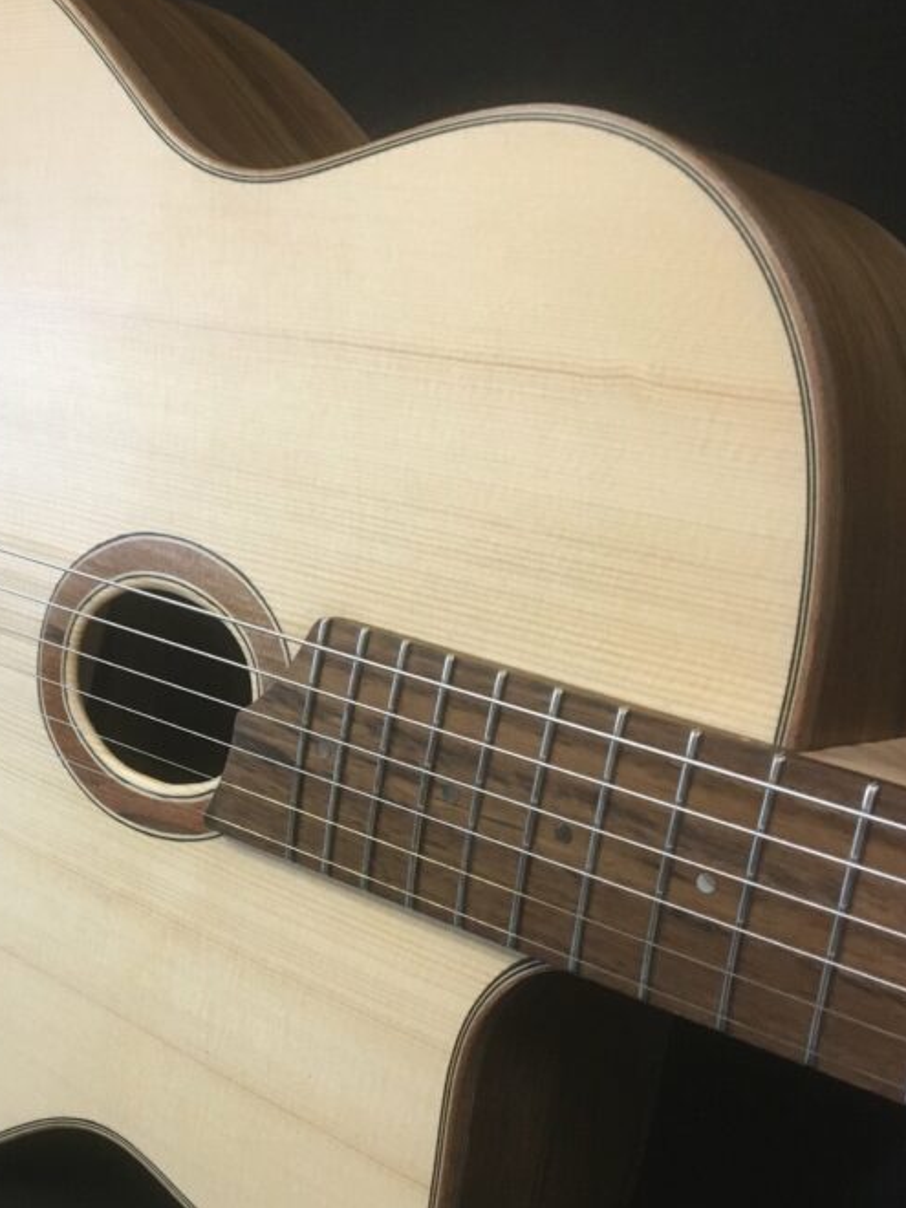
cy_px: 683
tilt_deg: -3.5
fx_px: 1570
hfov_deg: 31.7
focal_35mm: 45
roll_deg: +0.2
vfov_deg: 42.0
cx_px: 238
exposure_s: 1/33
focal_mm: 4.15
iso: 200
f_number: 2.2
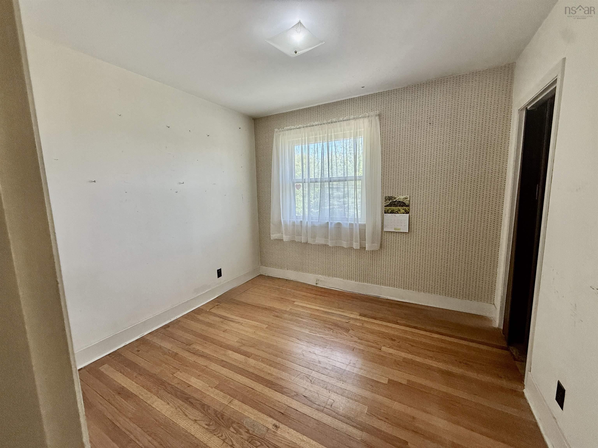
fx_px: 242
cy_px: 224
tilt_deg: -7.5
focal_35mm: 14
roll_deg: +1.6
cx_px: 299
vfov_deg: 85.7
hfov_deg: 102.1
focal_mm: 2.22
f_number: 2.2
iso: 160
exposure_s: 1/99
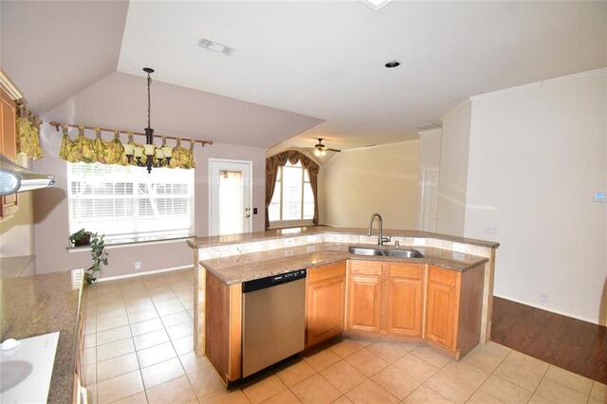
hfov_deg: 100.4
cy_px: 202
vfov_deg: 77.3
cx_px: 304
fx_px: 253
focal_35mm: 15
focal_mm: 10
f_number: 8
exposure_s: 1/60
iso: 4500
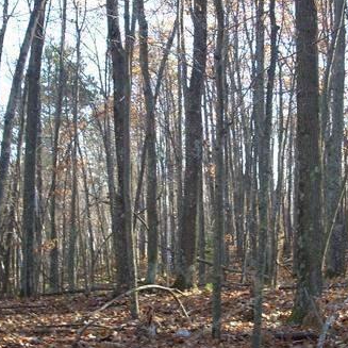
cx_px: 208
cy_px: 181
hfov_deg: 26.8
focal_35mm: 64
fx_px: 728
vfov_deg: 26.9
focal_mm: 6.2
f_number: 2.8
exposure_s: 1/60
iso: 64
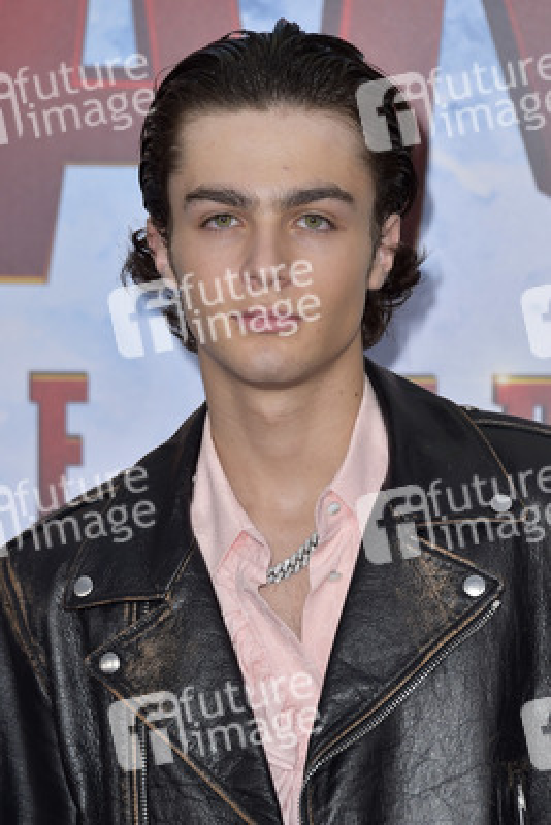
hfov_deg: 7.2
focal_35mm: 190
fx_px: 4358
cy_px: 412
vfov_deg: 10.8
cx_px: 276
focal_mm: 190
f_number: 6.3
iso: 400
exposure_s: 1/250
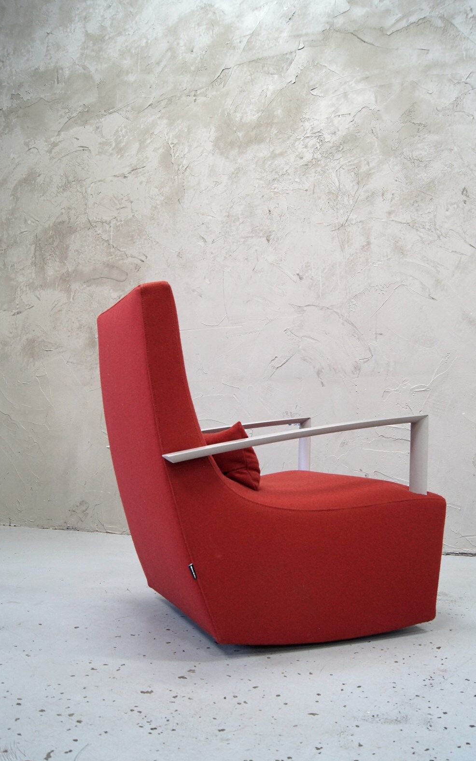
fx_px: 581
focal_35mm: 28
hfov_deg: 44.5
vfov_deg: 66.5
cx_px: 250
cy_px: 379
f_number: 6.3
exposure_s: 1/8
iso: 400
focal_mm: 18
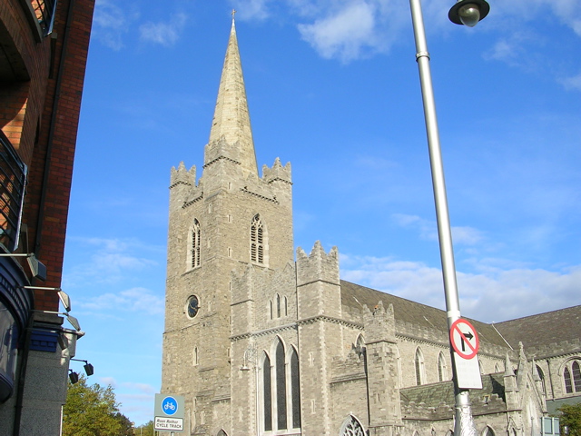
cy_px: 218
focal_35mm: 38
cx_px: 290
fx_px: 638
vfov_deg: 37.7
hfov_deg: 49.0
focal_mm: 5.8
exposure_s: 1/227
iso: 50
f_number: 5.6
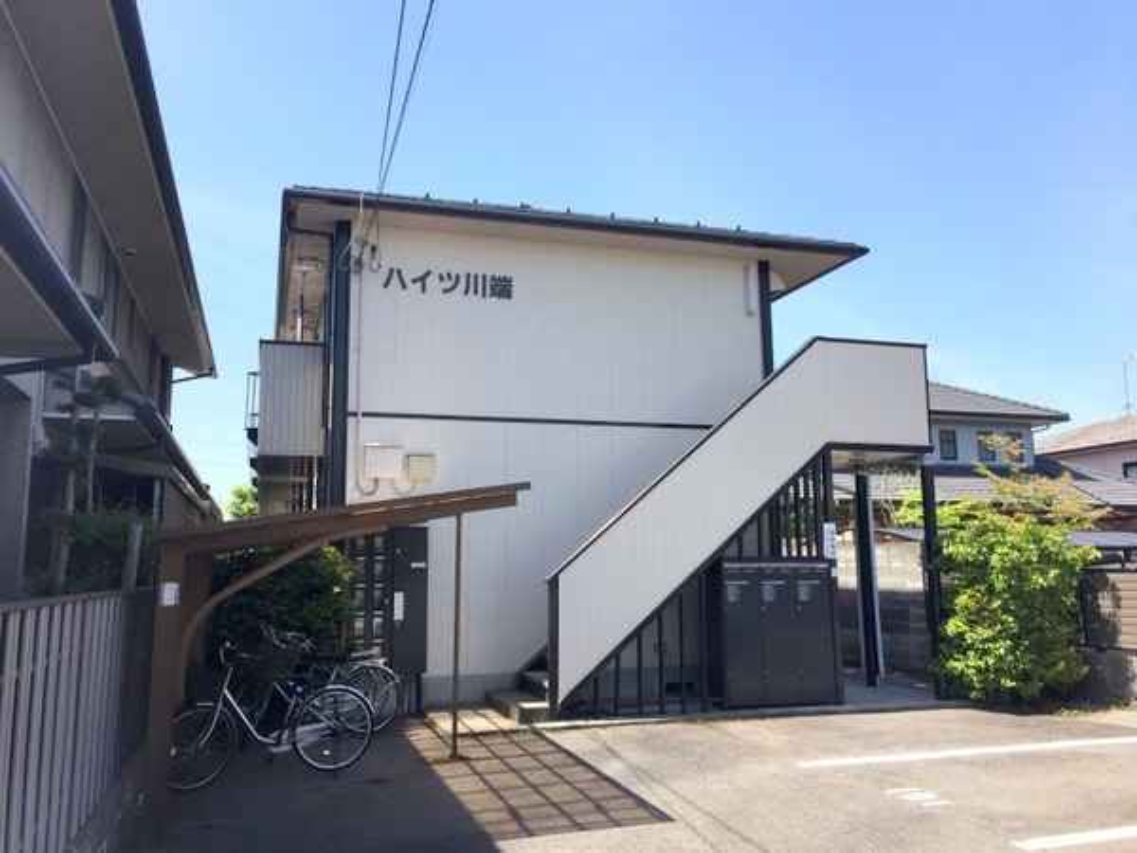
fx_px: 953
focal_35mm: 29
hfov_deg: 61.7
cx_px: 568
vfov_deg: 48.2
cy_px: 426
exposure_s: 1/1364
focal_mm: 4.15
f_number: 2.2
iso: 32
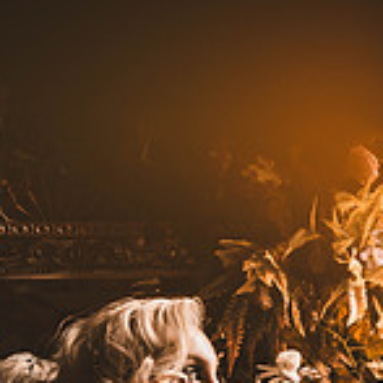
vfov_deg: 10.6
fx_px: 2015
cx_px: 172
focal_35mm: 161
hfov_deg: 10.9
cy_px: 537
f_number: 2.8
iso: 1250
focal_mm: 62
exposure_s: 1/400
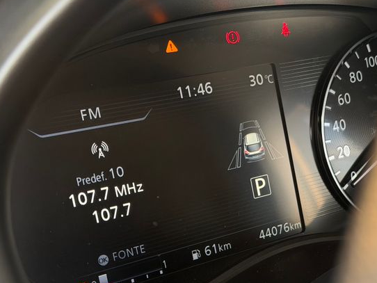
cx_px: 262
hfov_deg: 28.3
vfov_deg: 21.5
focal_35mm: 68
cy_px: 190
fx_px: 741
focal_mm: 6.76
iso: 80
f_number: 1.78
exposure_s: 1/120
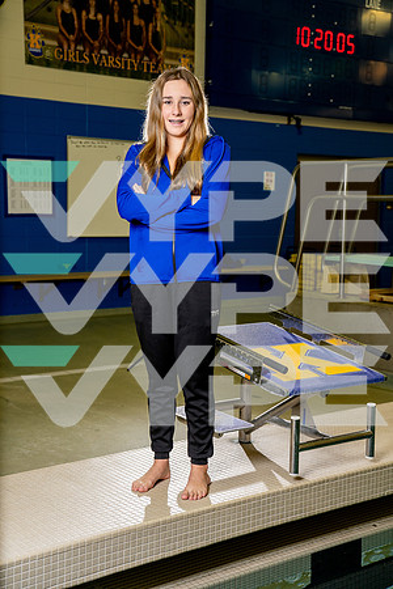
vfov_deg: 39.6
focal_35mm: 50
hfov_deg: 27.0
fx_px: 819
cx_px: 196
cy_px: 294
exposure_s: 1/200
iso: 400
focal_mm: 50
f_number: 4
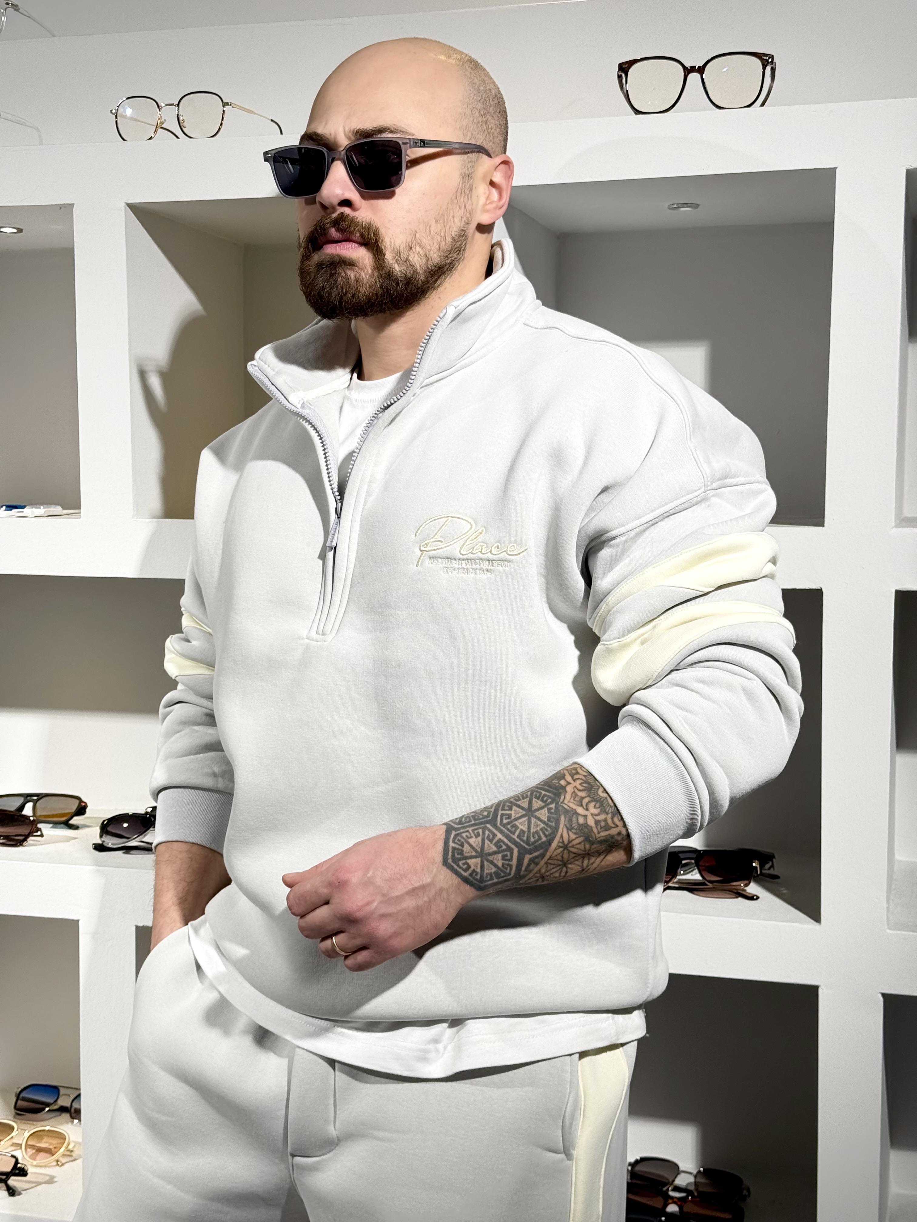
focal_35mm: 48
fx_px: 1695
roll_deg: -0.8
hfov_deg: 30.3
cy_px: 611
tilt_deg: -4.4
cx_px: 458
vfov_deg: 39.7
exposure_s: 1/192
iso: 80
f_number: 1.78
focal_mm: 6.76
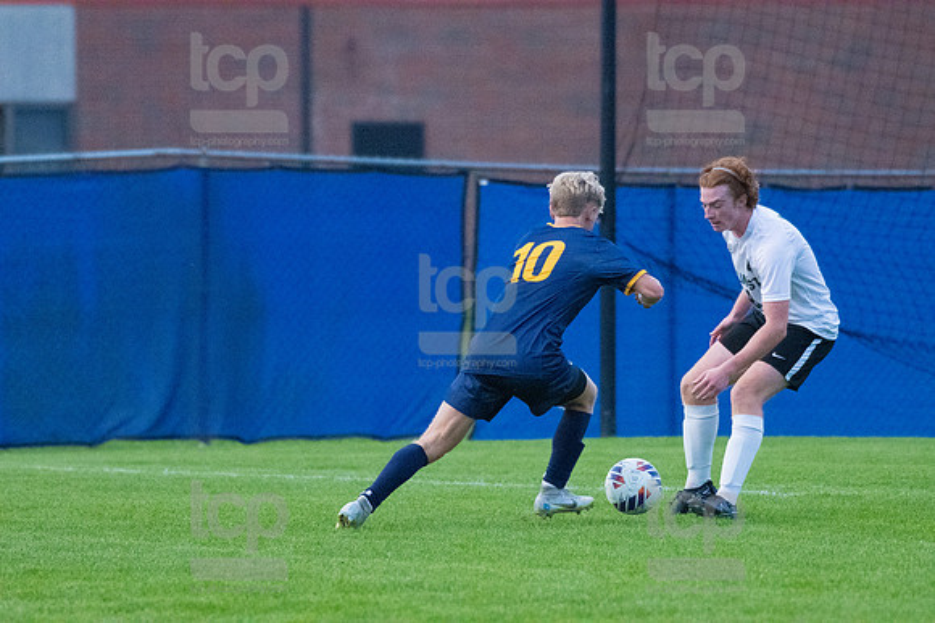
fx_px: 13627
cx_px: 468
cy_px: 312
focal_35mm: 525
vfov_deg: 2.6
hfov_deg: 3.9
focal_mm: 350
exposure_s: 1/2000
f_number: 5.6
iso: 6400
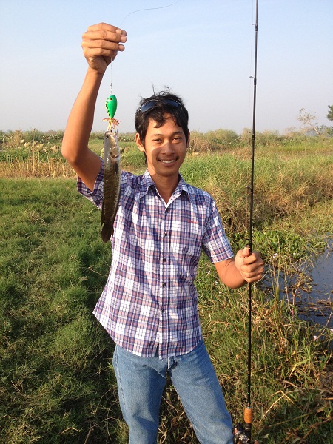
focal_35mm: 35
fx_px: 449
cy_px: 222
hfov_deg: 40.7
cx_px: 166
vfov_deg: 52.6
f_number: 2.4
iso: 50
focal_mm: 4.28
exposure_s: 1/690
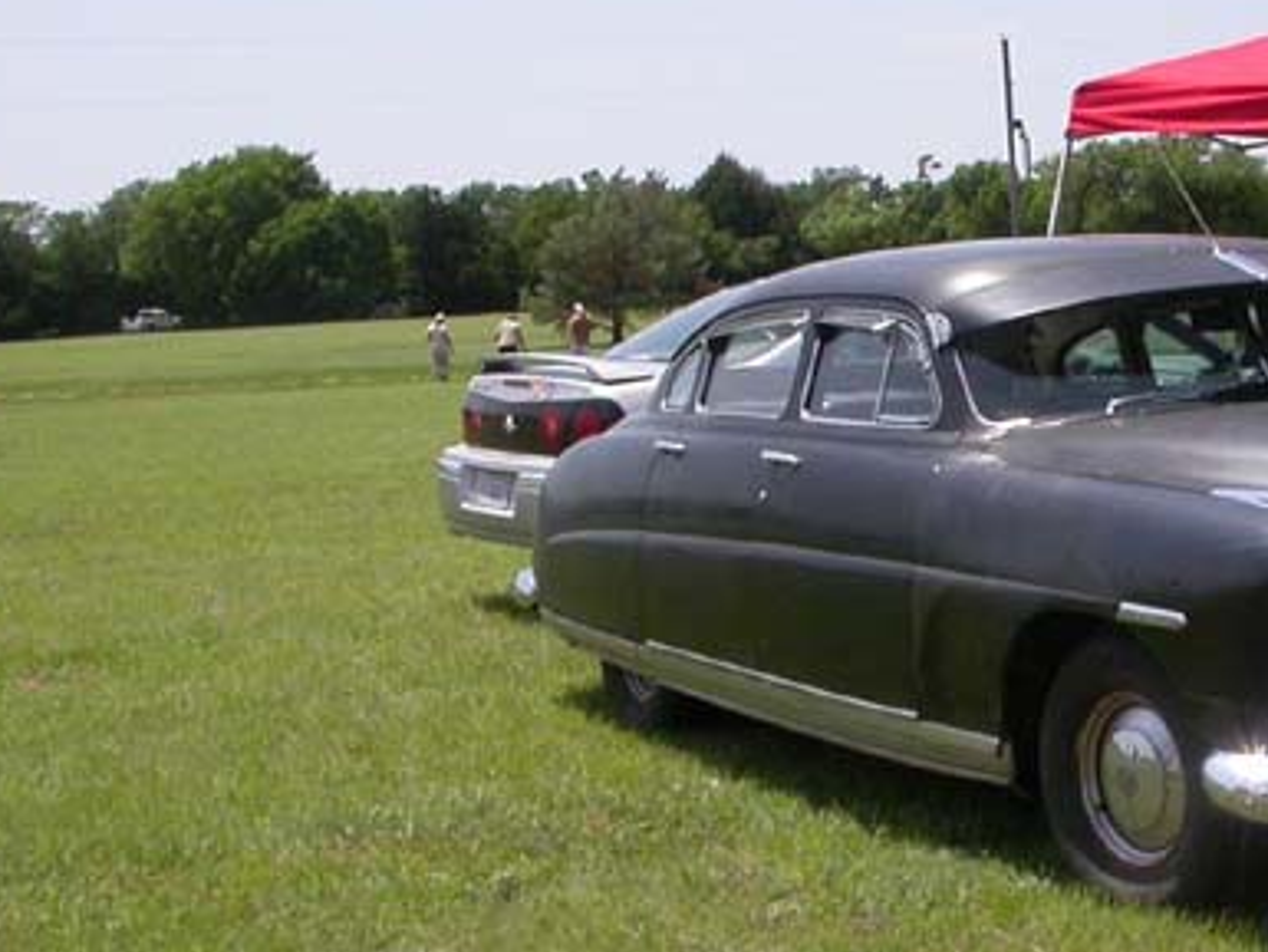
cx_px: 1166
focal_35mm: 79
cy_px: 626
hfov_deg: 24.0
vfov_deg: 18.6
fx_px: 2895
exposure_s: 1/301
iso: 100
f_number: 7.5
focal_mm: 7.85
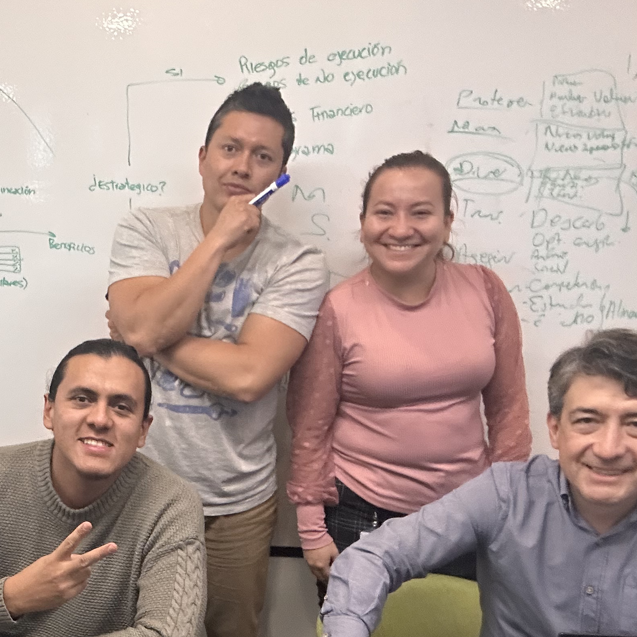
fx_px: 1083
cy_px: 471
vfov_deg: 32.2
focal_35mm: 52
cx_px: 50
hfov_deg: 31.1
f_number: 1.9
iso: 200
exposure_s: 1/60
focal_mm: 2.69
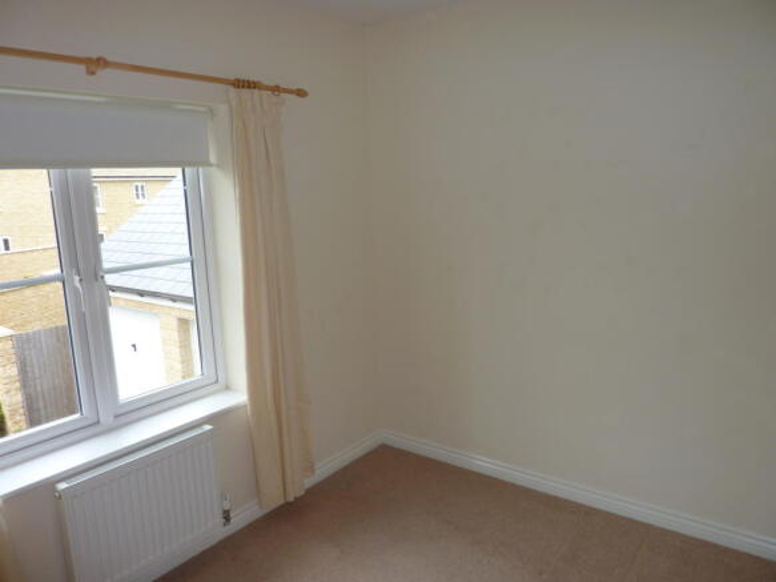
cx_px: 388
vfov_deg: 54.9
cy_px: 291
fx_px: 560
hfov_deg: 69.4
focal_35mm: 25
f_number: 3.3
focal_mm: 4.1
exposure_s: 1/30
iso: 80
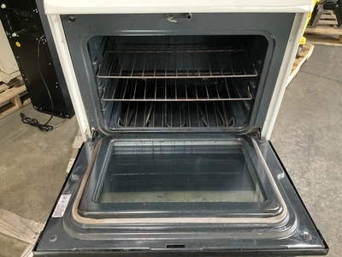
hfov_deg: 61.7
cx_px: 171
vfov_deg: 48.2
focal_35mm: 29
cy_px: 128
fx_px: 287
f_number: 1.8
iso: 500
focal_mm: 3
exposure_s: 1/30
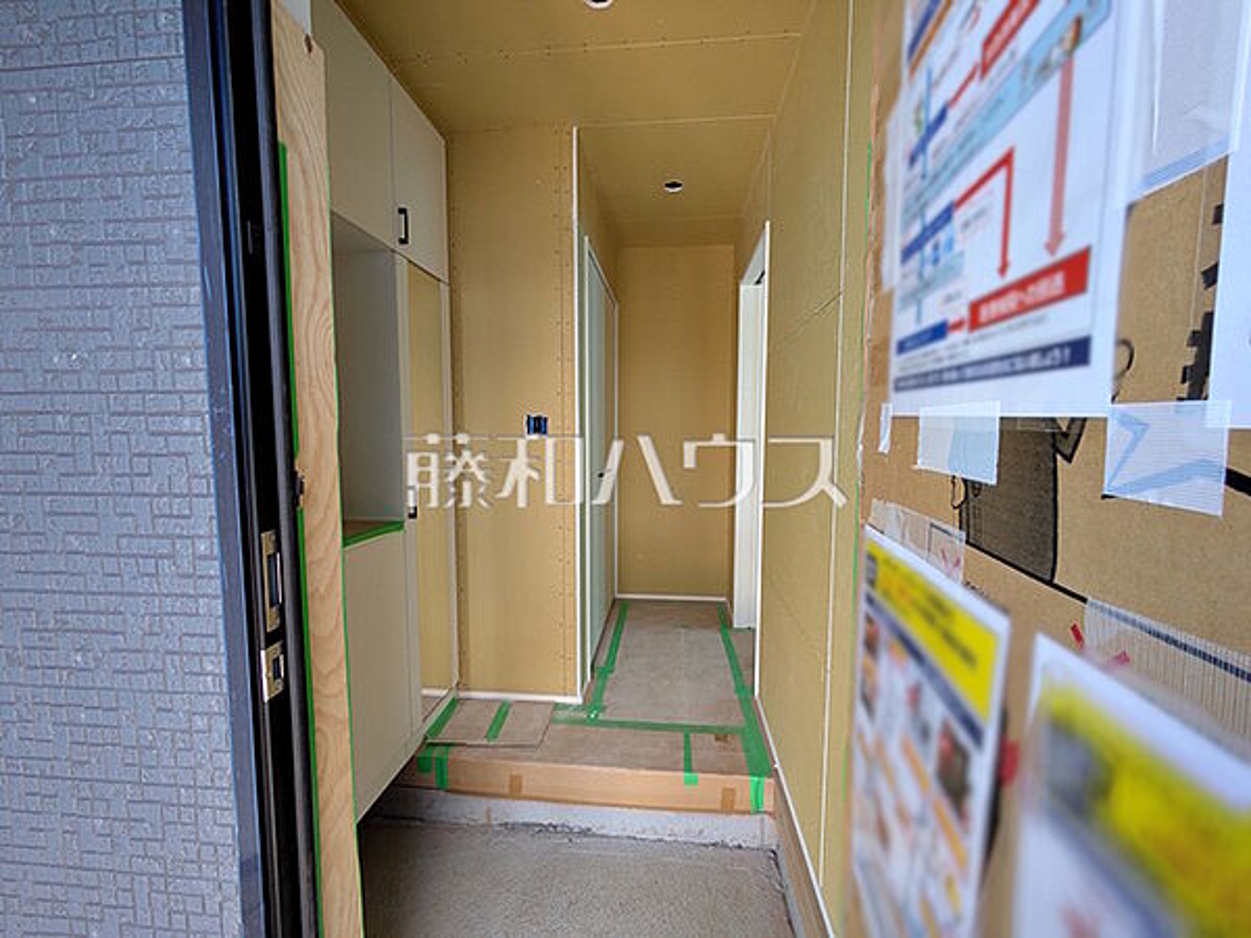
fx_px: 506
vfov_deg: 85.7
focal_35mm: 14
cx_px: 626
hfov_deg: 102.1
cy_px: 469
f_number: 2.2
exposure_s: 1/100
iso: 90
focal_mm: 1.83
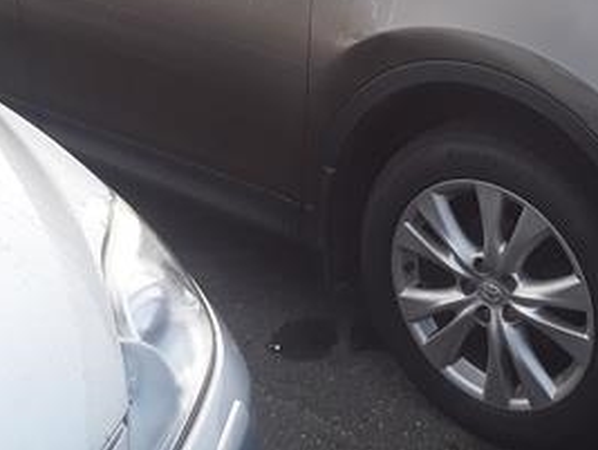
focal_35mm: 67
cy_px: 58
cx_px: 408
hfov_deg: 28.7
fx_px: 1159
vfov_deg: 21.6
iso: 40
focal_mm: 2.91
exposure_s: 1/421
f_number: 1.9
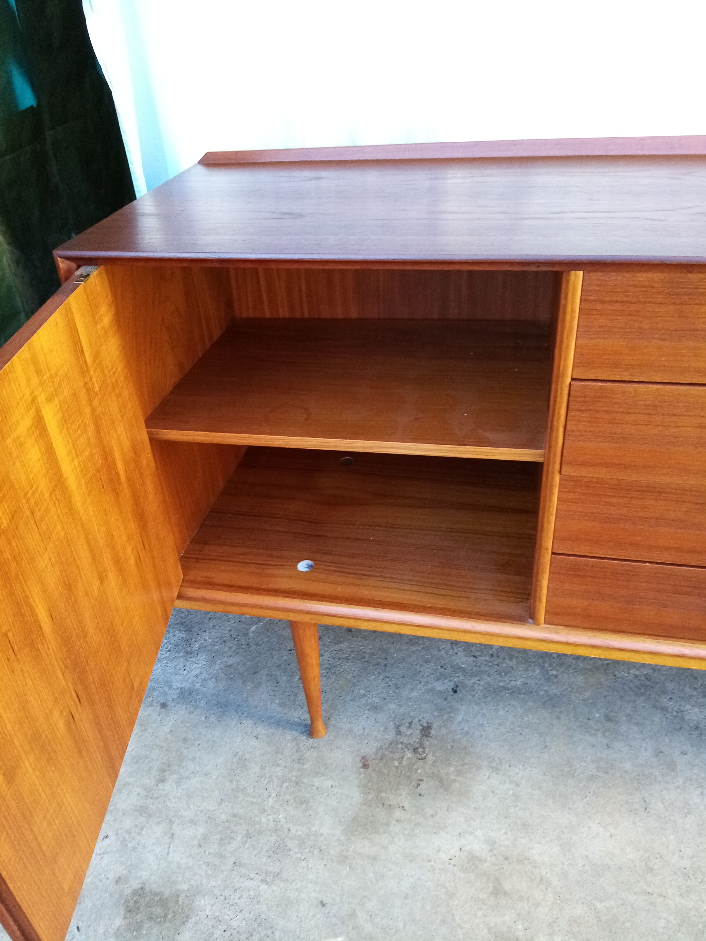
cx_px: 353
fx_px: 707
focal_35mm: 26
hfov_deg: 53.1
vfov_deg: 67.3
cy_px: 470
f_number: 1.8
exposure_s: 1/50
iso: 128
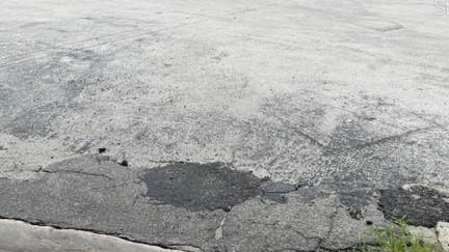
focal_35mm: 42
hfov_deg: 48.3
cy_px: 6
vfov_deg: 26.9
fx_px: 500
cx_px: 200
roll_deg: +2.6
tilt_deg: -9.1
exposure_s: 1/1280
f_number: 1.5
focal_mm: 5.7
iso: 50
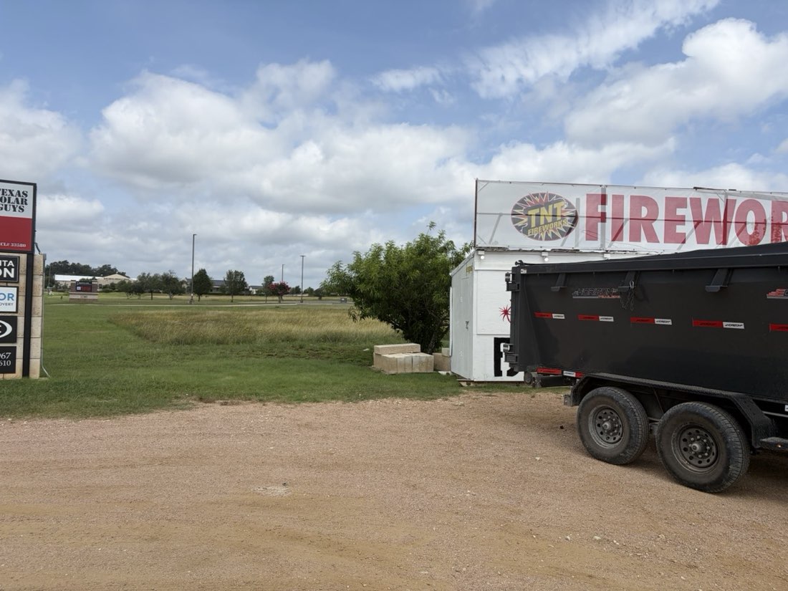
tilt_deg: +2.8
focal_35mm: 26
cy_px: 296
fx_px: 592
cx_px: 394
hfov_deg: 67.3
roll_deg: -1.0
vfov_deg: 53.1
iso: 50
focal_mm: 5.96
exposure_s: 1/4608
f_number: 1.6
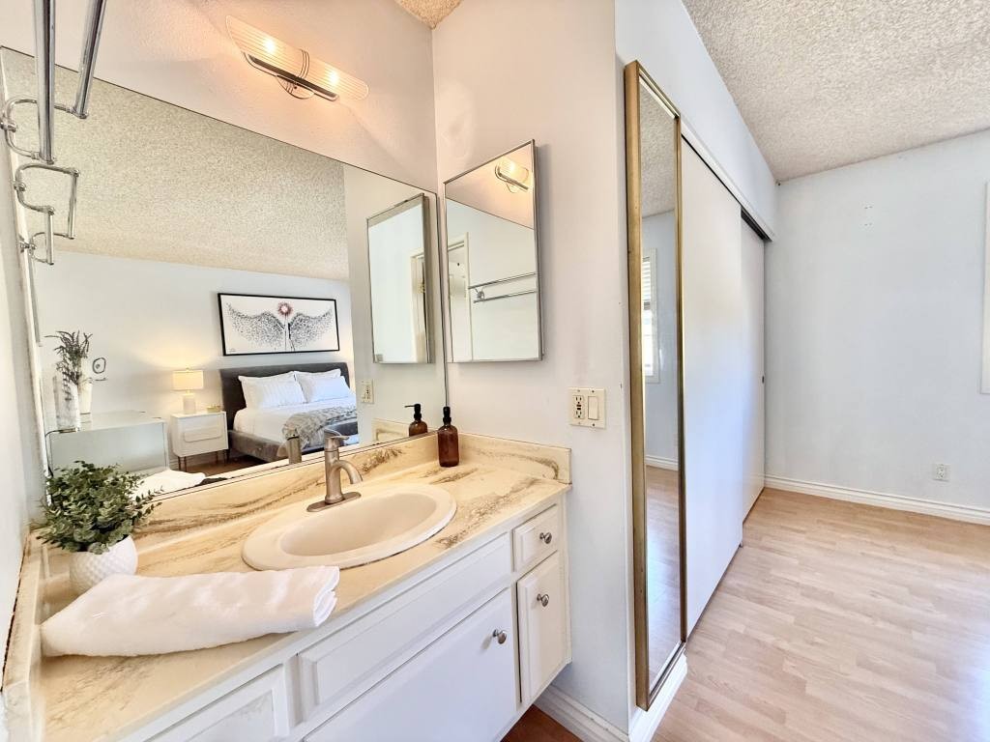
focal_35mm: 14
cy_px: 371
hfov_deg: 102.1
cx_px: 495
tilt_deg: -2.7
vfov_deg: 85.7
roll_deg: +2.3
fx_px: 400
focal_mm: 2.22
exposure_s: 1/120
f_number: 2.2
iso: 250
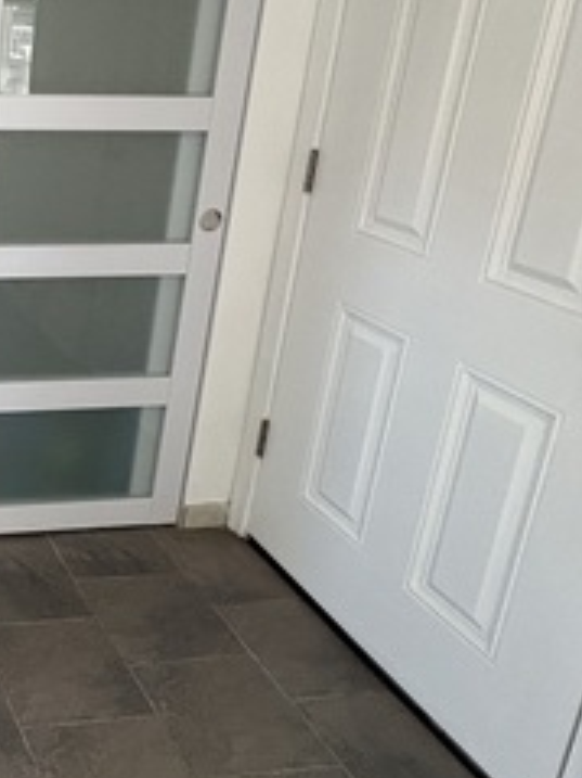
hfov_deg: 29.8
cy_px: 246
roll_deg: -0.6
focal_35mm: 39
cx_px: -166
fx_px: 875
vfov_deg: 46.9
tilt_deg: -15.6
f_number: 2.2
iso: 320
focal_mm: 2.22
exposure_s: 1/60
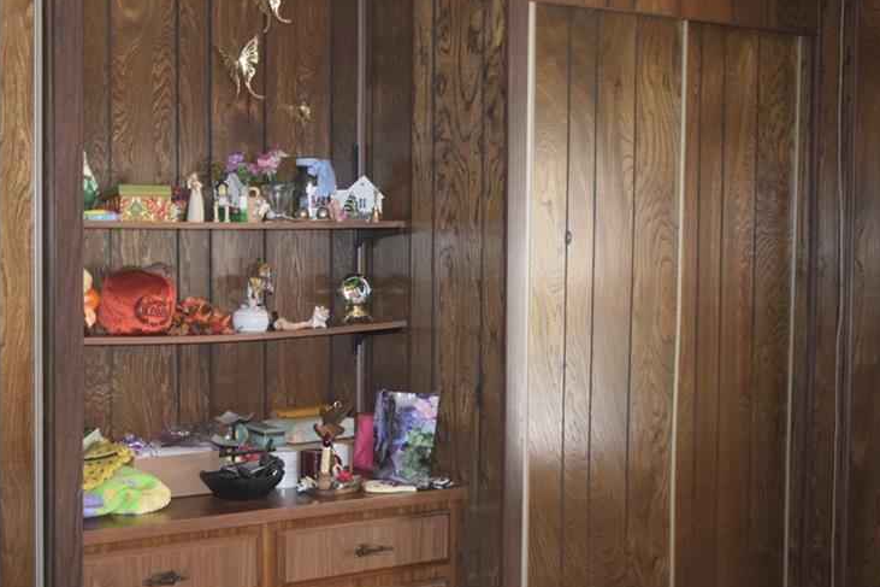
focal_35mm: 63
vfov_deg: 21.6
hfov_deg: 31.7
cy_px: 322
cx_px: 315
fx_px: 1540
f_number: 4.2
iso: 3200
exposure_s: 1/60
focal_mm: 30
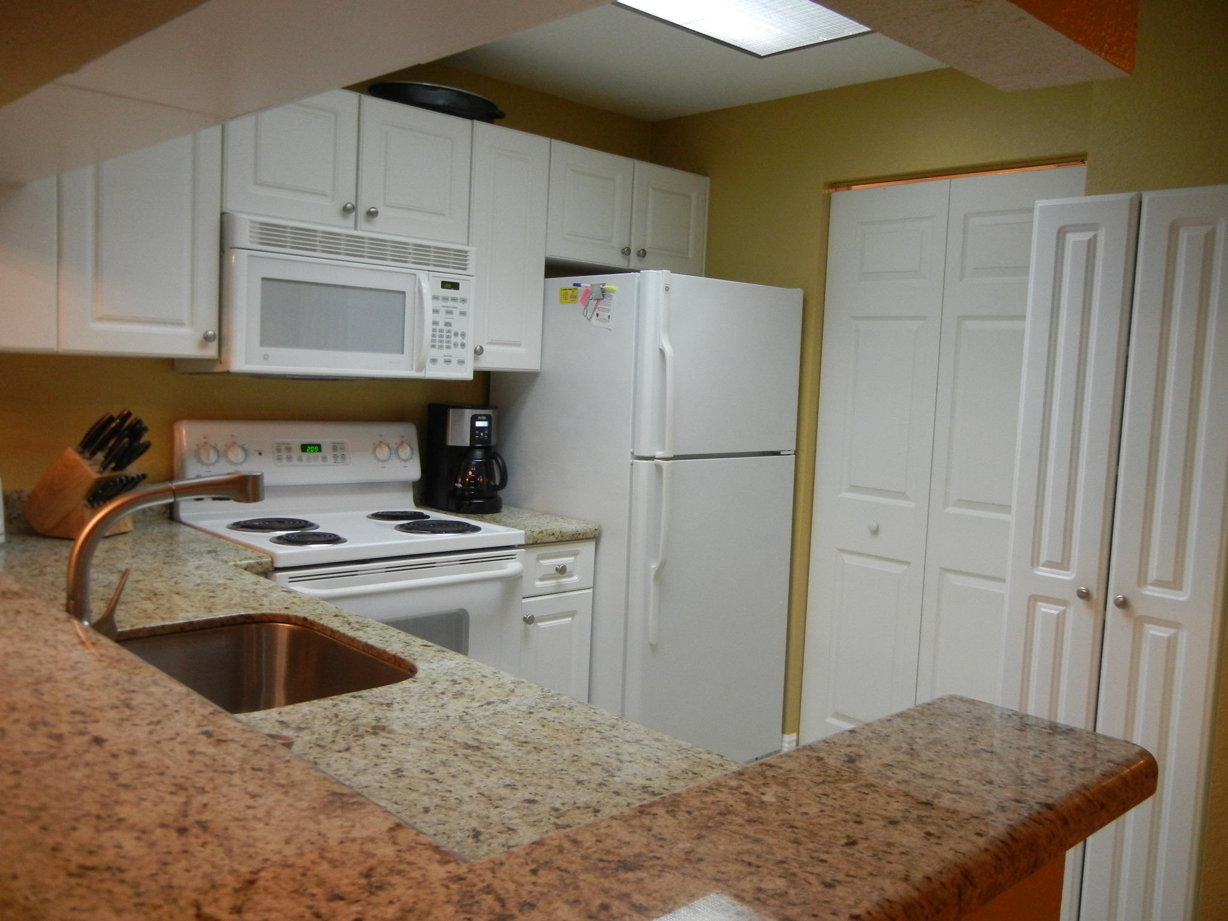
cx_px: 614
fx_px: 1064
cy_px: 460
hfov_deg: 60.0
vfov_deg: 46.8
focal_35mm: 30
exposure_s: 1/30
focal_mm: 5.4
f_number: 3.5
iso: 380
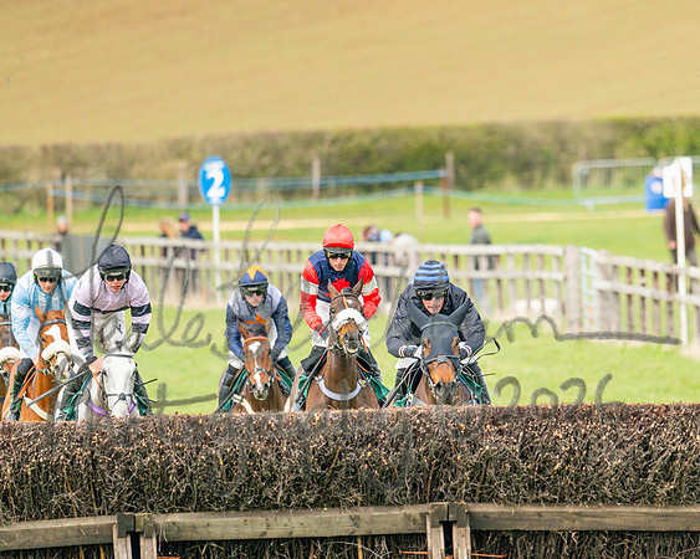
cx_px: 516
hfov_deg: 2.3
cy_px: 216
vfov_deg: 1.9
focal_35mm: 831
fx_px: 17200
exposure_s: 1/1250
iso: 400
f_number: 4.5
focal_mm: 400
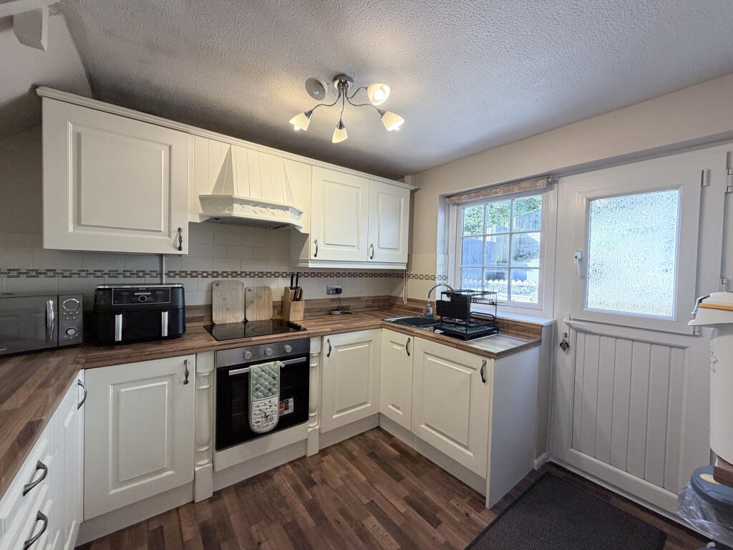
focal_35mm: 14
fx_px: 296
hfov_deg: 102.1
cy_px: 275
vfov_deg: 85.7
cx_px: 366
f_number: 2.2
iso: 200
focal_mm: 2.22
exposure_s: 1/121
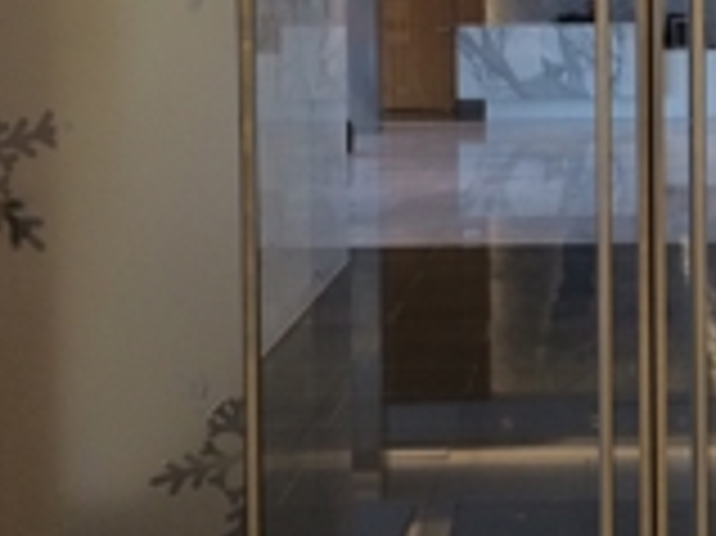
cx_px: 594
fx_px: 1509
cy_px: 54
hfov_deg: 26.1
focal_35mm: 73
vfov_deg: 19.8
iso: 64
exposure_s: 1/30
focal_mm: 4.15
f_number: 2.2
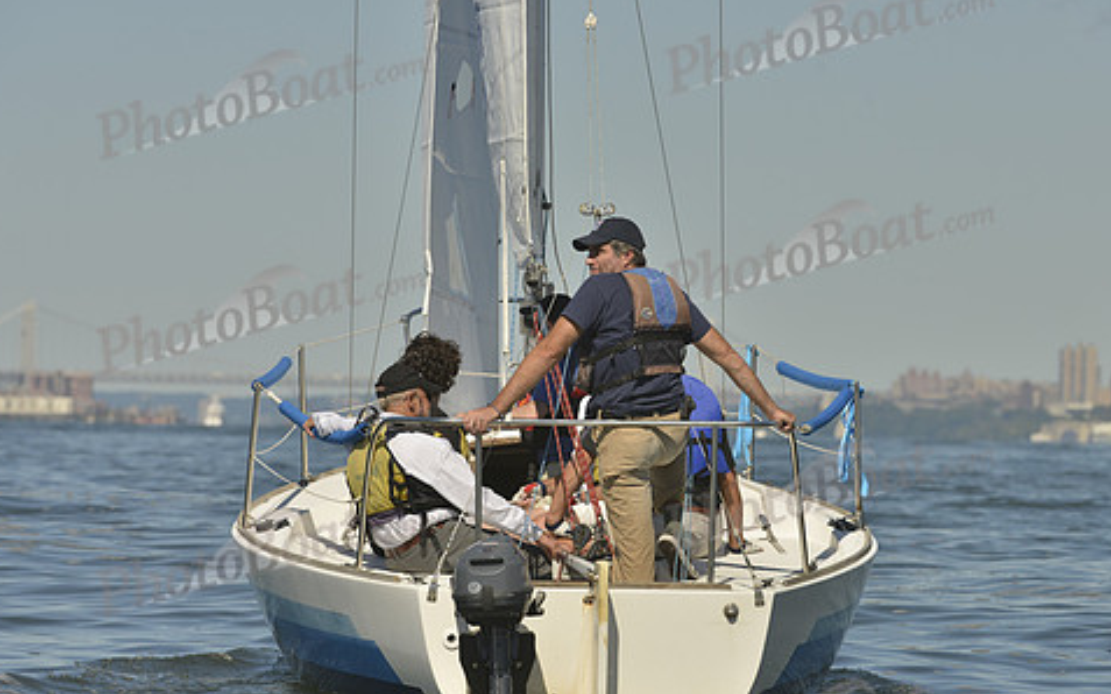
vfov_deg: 5.3
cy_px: 402
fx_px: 7508
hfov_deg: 8.5
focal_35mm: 248
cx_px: 547
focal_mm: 200
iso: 200
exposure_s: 1/1250
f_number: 7.1
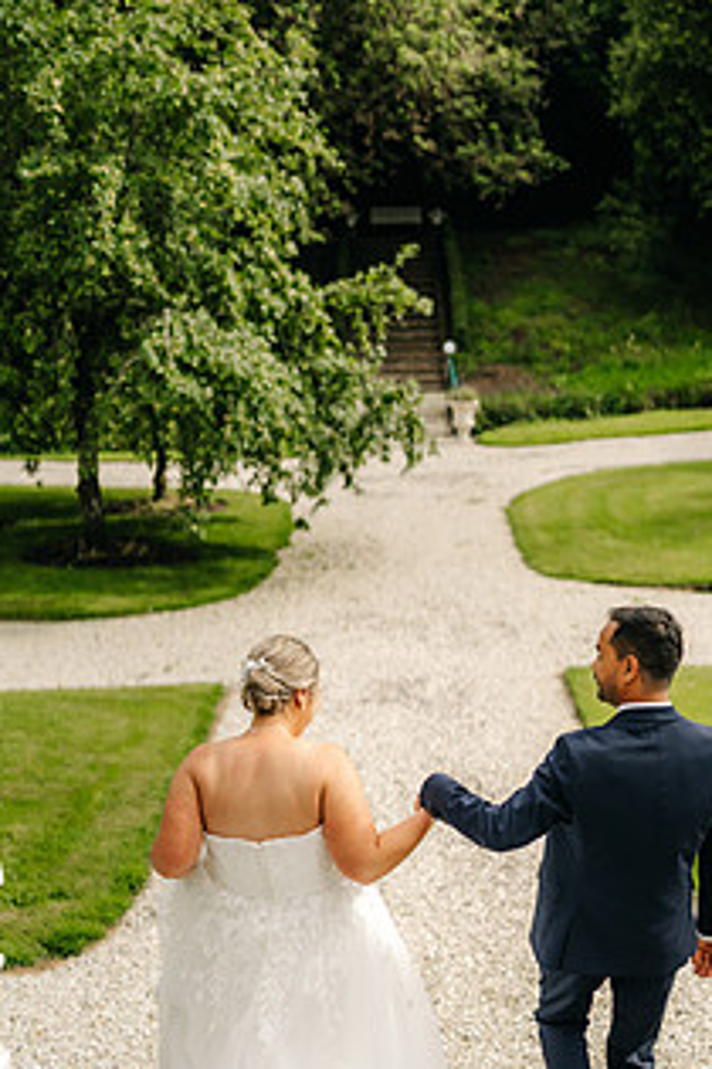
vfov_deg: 39.0
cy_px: 736
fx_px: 1483
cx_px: 417
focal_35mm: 50
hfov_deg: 27.0
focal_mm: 35
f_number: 1.4
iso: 100
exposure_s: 1/8000
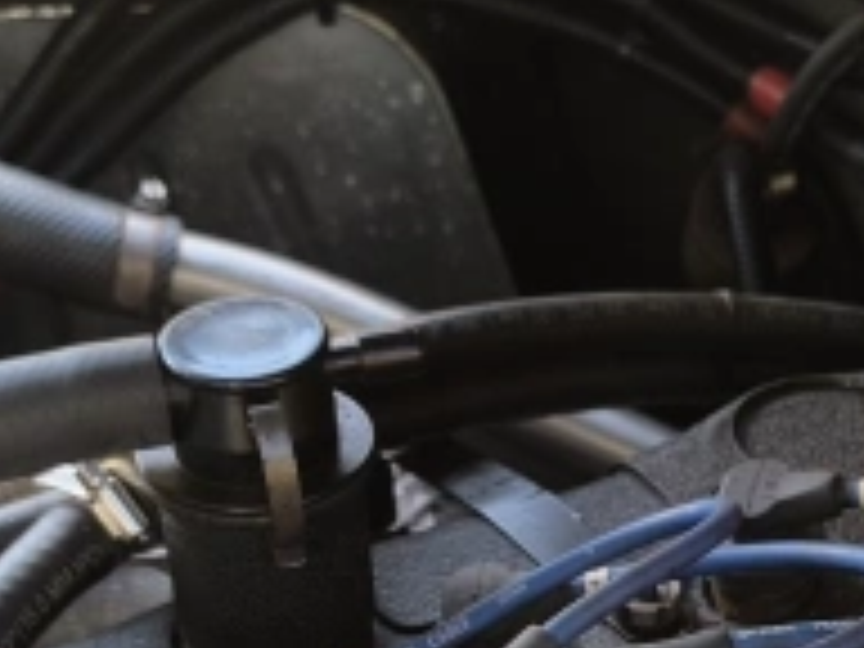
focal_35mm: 96
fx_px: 2396
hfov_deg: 20.4
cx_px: 500
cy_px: 981
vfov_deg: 14.4
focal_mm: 6.14
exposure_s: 1/100
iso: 200
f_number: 1.65
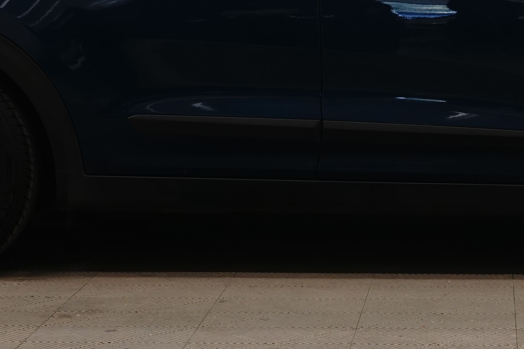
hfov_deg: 14.7
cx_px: 427
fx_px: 2023
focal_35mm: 139
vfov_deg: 9.8
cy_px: -41
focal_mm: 44
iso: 500
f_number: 9
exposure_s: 1/6
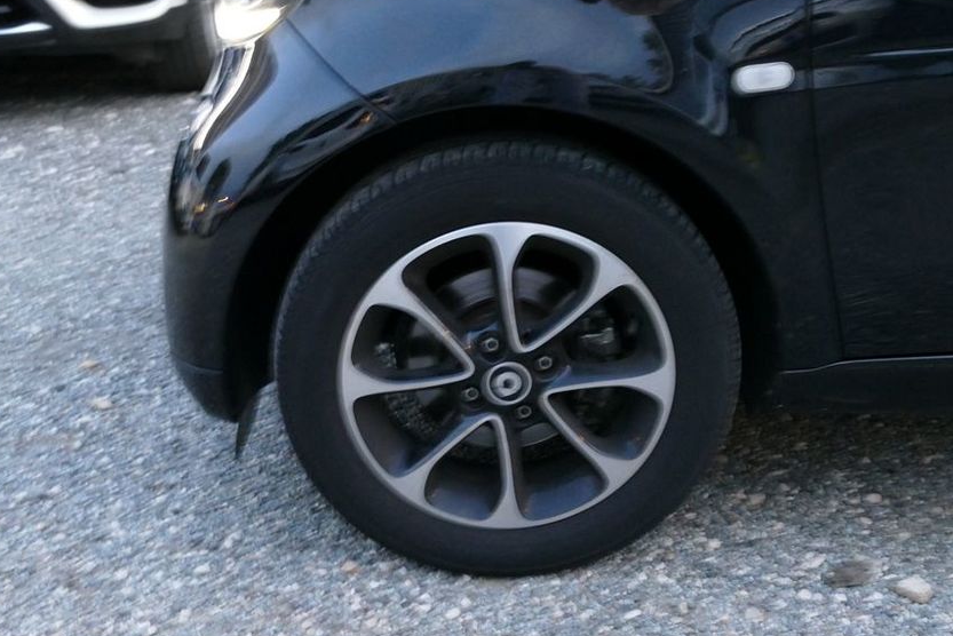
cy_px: 346
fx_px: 1271
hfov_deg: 41.1
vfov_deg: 28.1
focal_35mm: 48
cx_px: 484
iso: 1600
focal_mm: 14.76
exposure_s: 1/13
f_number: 3.2
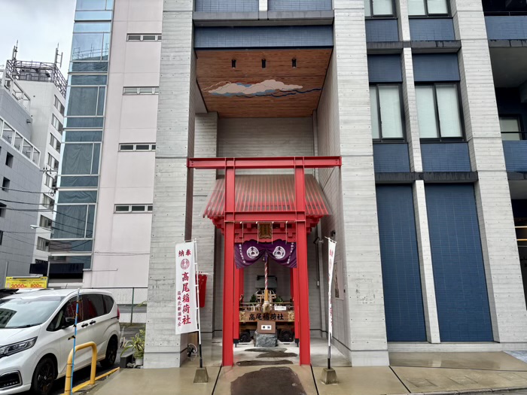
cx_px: 264
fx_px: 396
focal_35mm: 26
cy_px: 198
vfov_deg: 53.1
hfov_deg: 67.3
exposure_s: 1/343
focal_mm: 5.96
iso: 50
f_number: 1.6
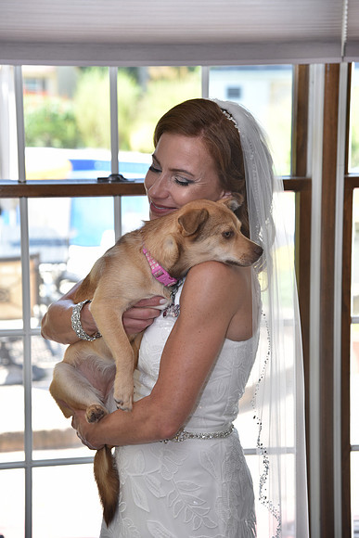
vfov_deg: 23.6
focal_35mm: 86
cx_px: 180
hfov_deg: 15.9
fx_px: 1286
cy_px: 269
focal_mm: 86
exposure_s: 1/80
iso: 320
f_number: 5.6
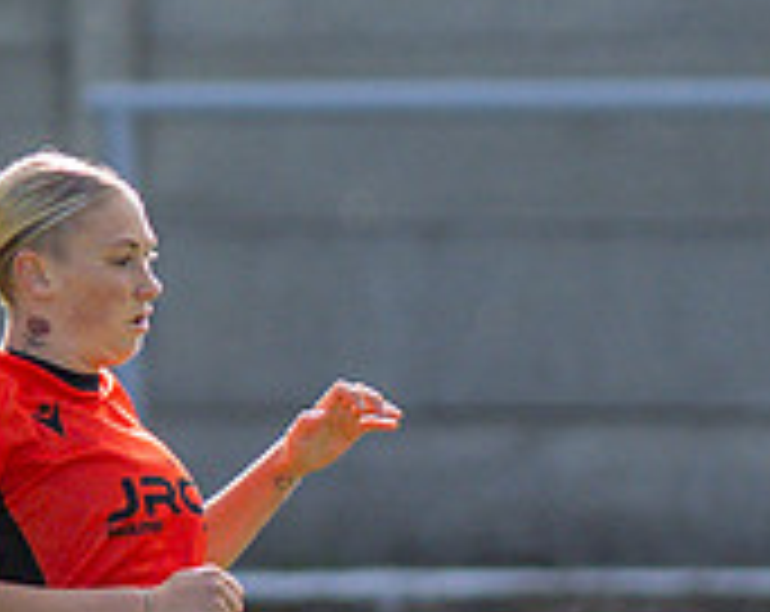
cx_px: 46
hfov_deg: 0.8
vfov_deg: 0.6
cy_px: 514
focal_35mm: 2387
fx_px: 54273
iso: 200
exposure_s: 1/3200
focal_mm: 300
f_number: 2.8
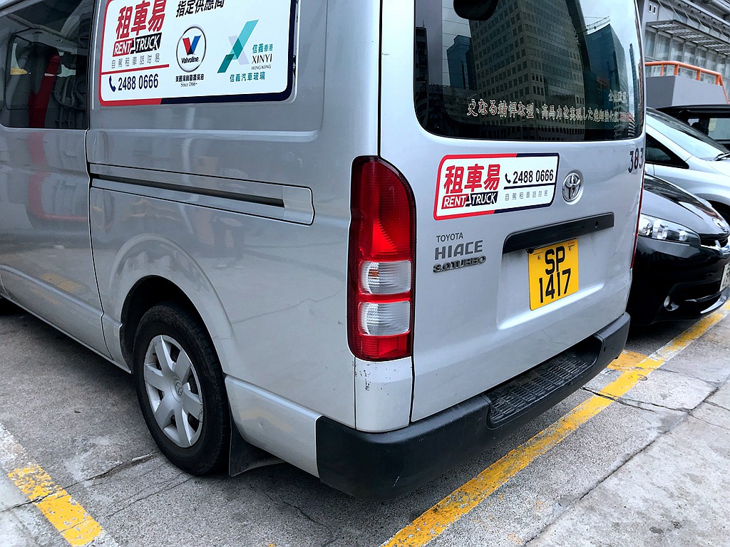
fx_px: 590
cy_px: 274
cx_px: 365
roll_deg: +1.4
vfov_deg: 49.7
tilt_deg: -11.2
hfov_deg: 63.4
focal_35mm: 28
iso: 20
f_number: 1.8
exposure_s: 1/1008
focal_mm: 3.99
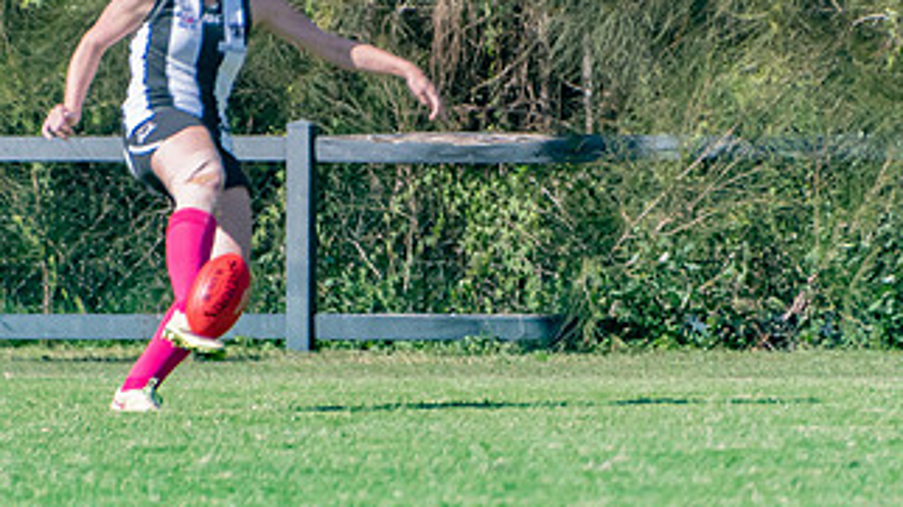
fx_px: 33827
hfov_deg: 1.5
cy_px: 105
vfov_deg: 0.9
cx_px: 346
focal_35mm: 1413
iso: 800
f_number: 6.3
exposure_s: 1/2500
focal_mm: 400
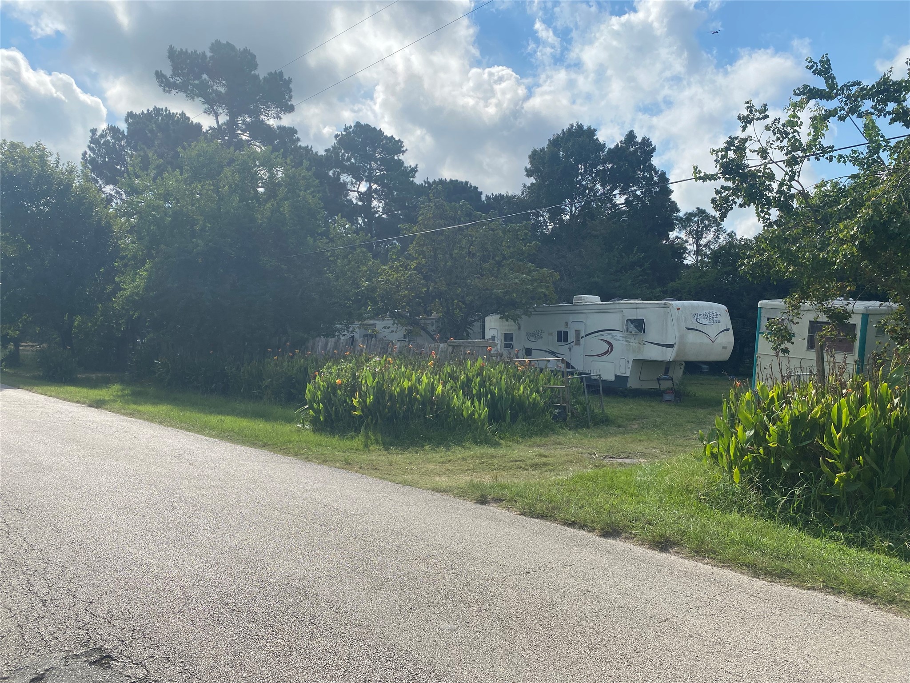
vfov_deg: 53.1
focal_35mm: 26
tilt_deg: +0.7
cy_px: 342
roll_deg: -0.5
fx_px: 683
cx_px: 455
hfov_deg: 67.3
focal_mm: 4.25
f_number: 1.8
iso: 32
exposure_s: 1/4608
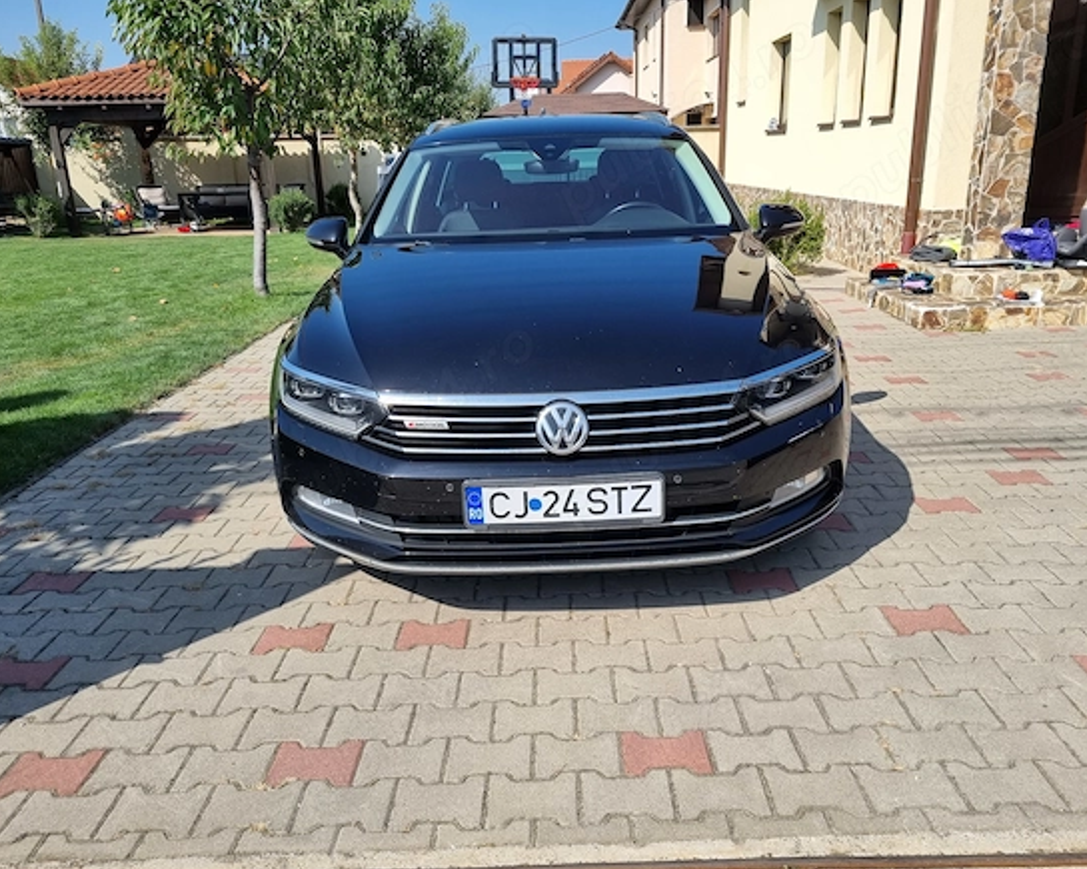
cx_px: 545
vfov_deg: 51.5
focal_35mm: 28
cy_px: 445
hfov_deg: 62.2
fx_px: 901
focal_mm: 5.4
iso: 50
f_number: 1.8
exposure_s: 1/2312
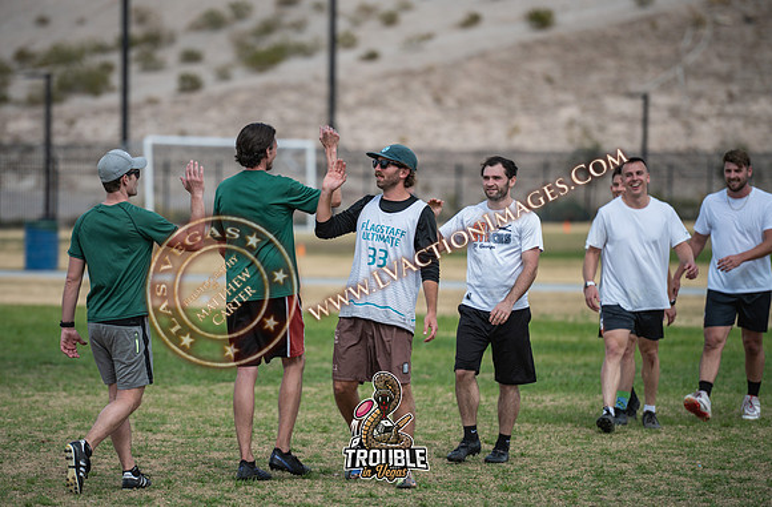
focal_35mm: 221
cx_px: 351
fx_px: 4707
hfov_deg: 9.4
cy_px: 271
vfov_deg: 6.2
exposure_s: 1/3200
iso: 160
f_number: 3.2
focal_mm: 200
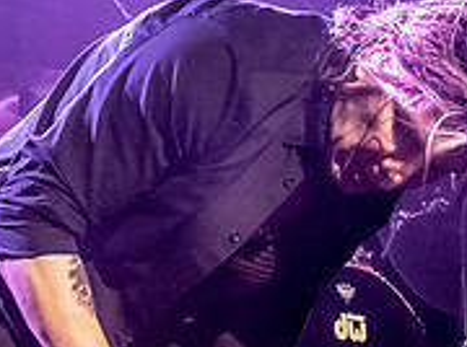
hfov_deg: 12.4
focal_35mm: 160
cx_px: 315
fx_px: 2153
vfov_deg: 9.2
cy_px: 249
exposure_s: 1/200
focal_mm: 22
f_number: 4
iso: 1600
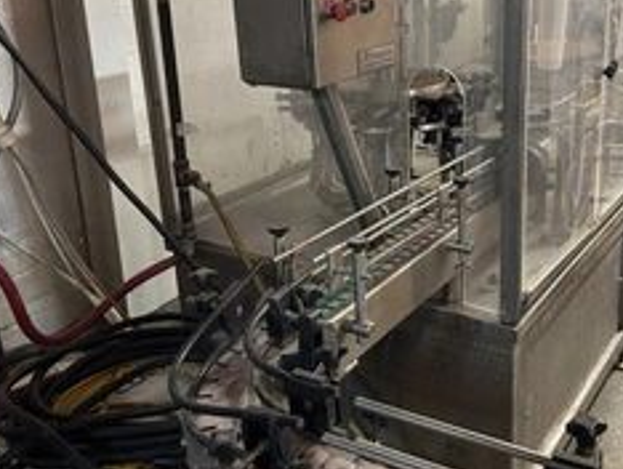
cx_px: 410
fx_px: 739
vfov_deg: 34.9
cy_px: 165
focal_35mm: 41
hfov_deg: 45.1
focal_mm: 6.76
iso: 800
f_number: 1.78
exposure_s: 1/40
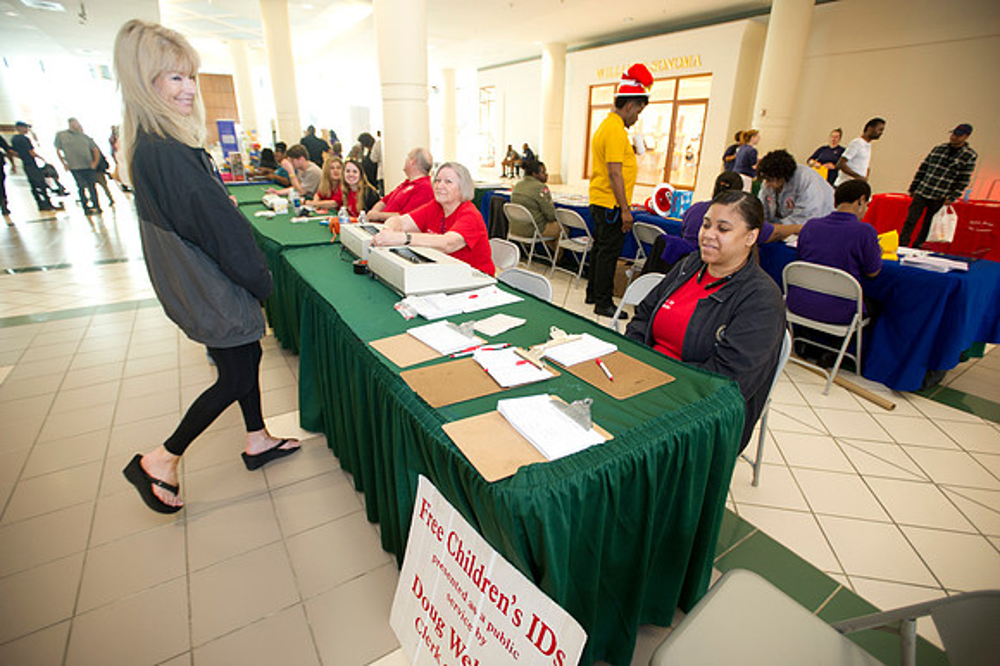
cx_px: 500
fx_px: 472
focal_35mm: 17
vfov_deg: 70.4
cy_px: 333
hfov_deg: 93.3
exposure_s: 1/160
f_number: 2.8
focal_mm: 17
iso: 1250
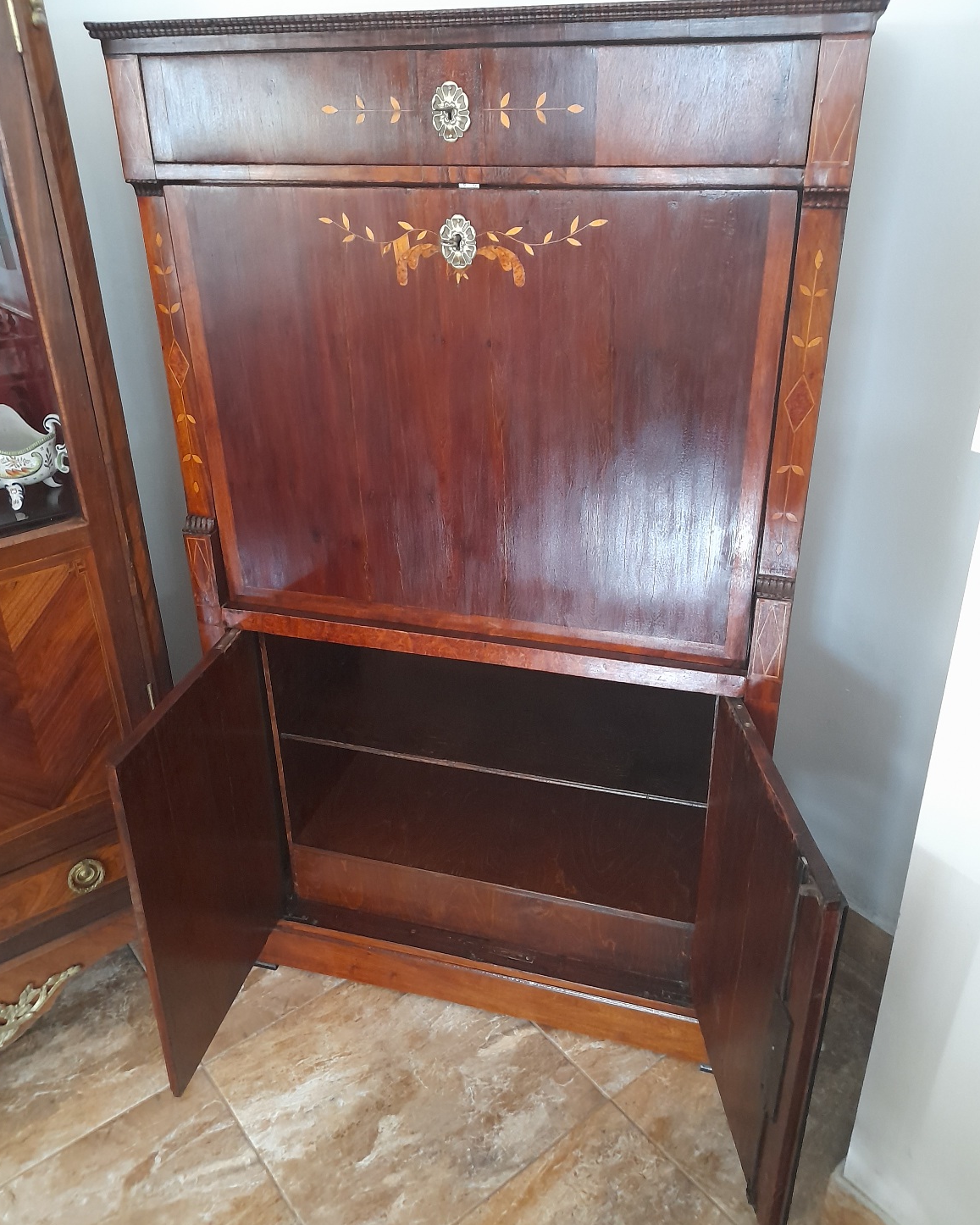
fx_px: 979
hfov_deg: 53.2
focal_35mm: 27
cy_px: 591
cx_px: 497
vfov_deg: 64.0
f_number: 2
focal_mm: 4.6
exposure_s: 1/25
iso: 800
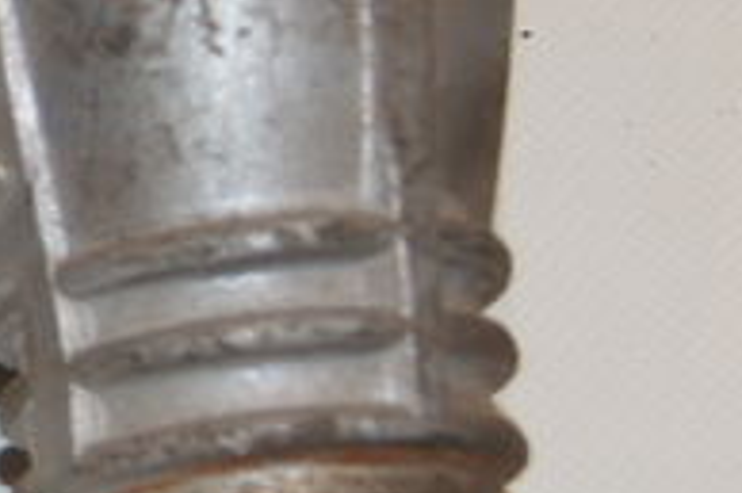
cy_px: 195
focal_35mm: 216
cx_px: -436
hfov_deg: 9.2
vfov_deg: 6.3
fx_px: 4448
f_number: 4.5
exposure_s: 1/60
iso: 125
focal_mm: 28
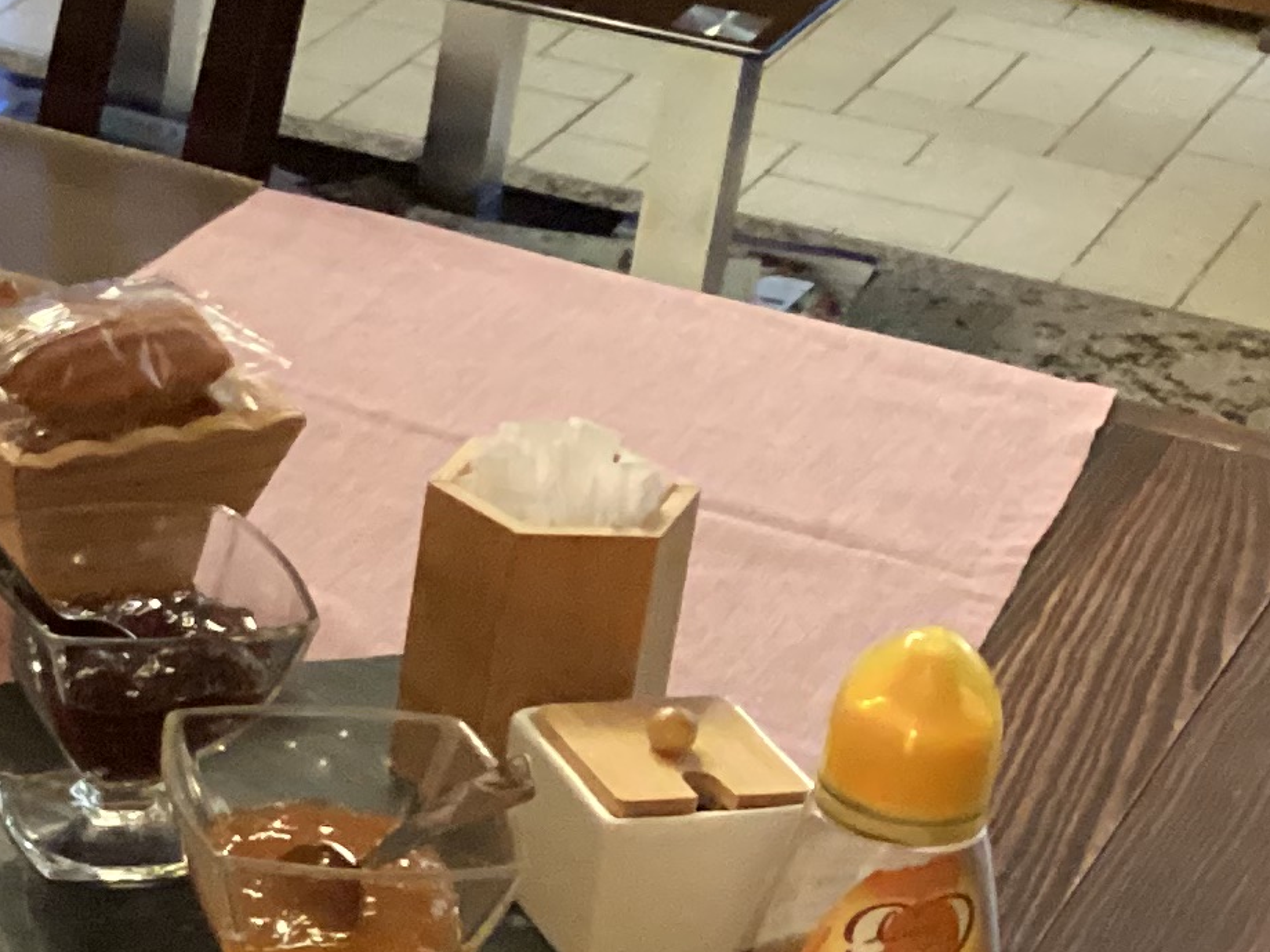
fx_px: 4036
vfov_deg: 13.4
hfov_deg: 16.4
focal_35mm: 110
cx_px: -621
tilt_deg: -27.9
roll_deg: -1.3
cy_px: 647
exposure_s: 1/25
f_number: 2.4
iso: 640
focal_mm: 3.3
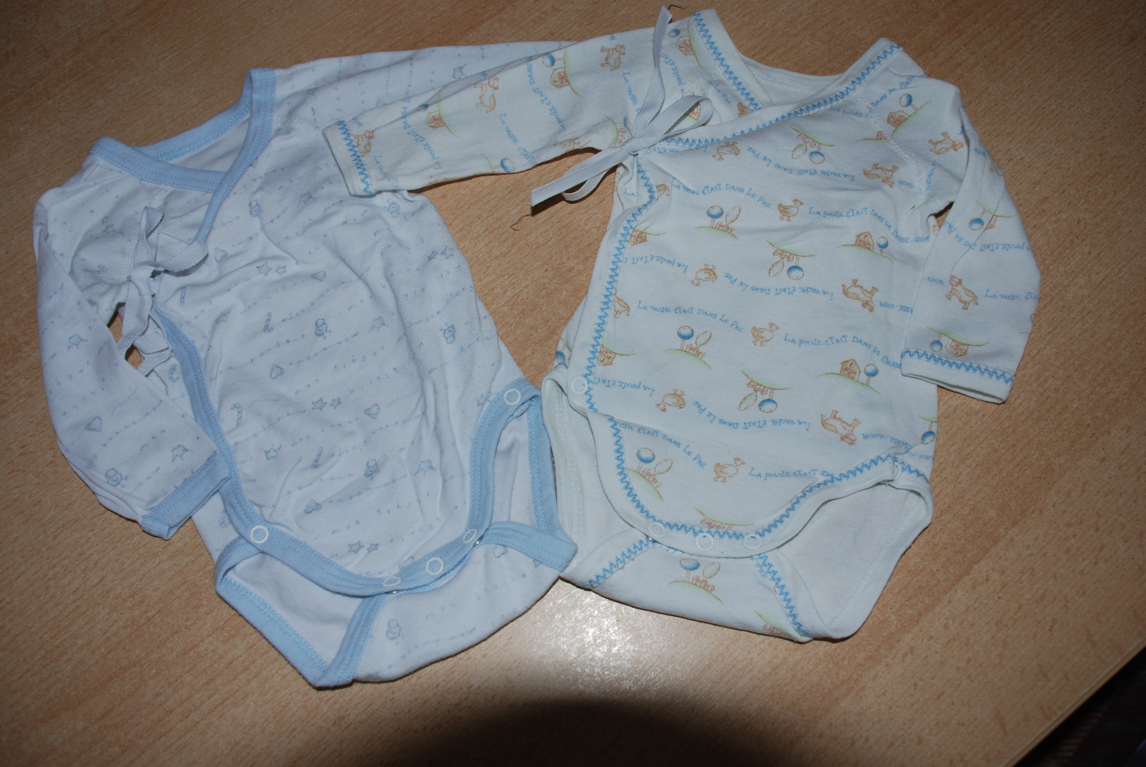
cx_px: 573
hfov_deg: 61.9
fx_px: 956
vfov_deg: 43.7
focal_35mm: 30
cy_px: 384
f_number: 3.8
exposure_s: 1/60
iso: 200
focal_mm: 20
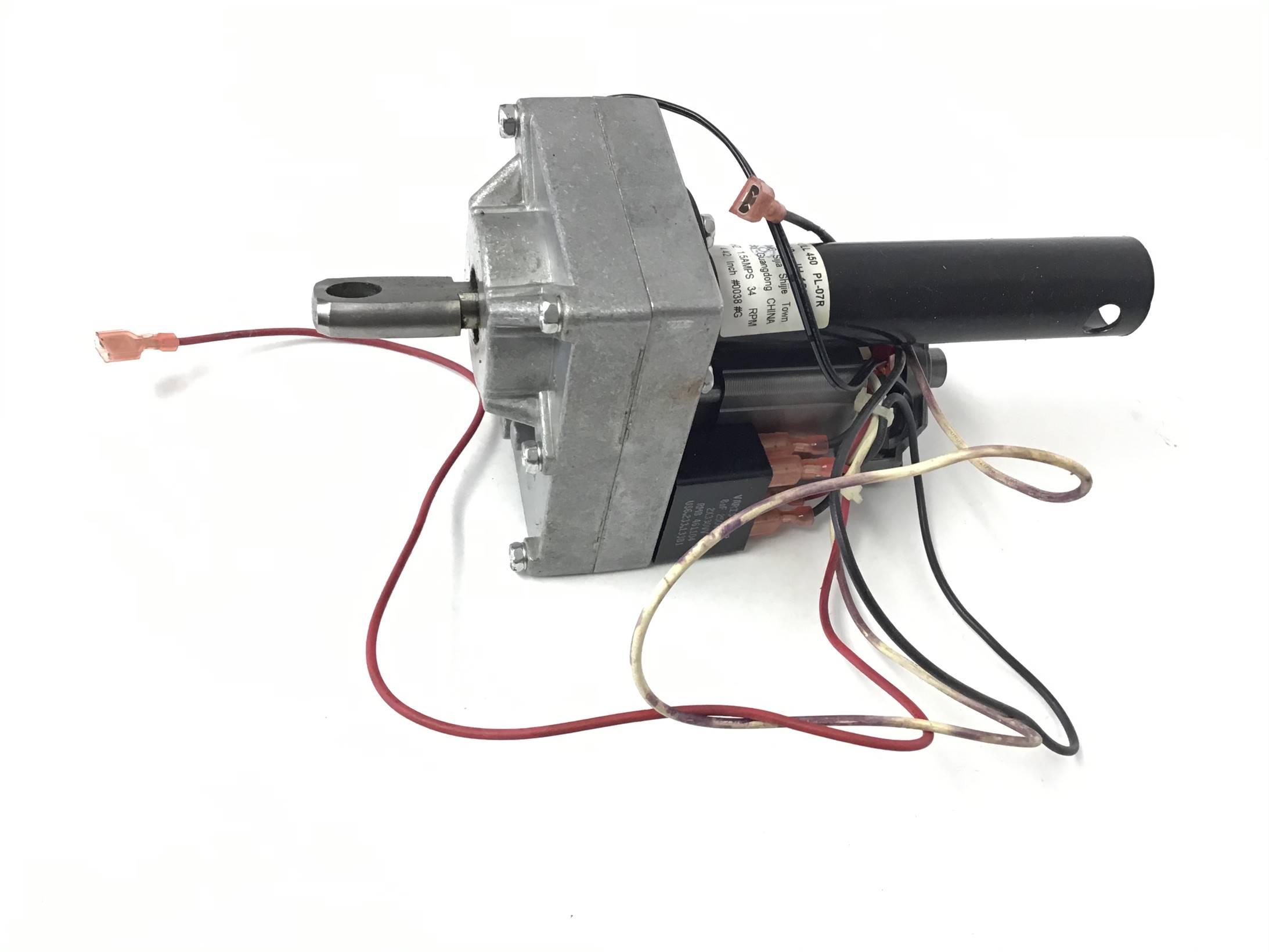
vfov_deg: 45.5
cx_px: 634
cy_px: 476
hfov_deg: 58.3
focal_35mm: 31
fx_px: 1137
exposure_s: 1/33
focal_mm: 3.3
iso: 64
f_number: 2.4
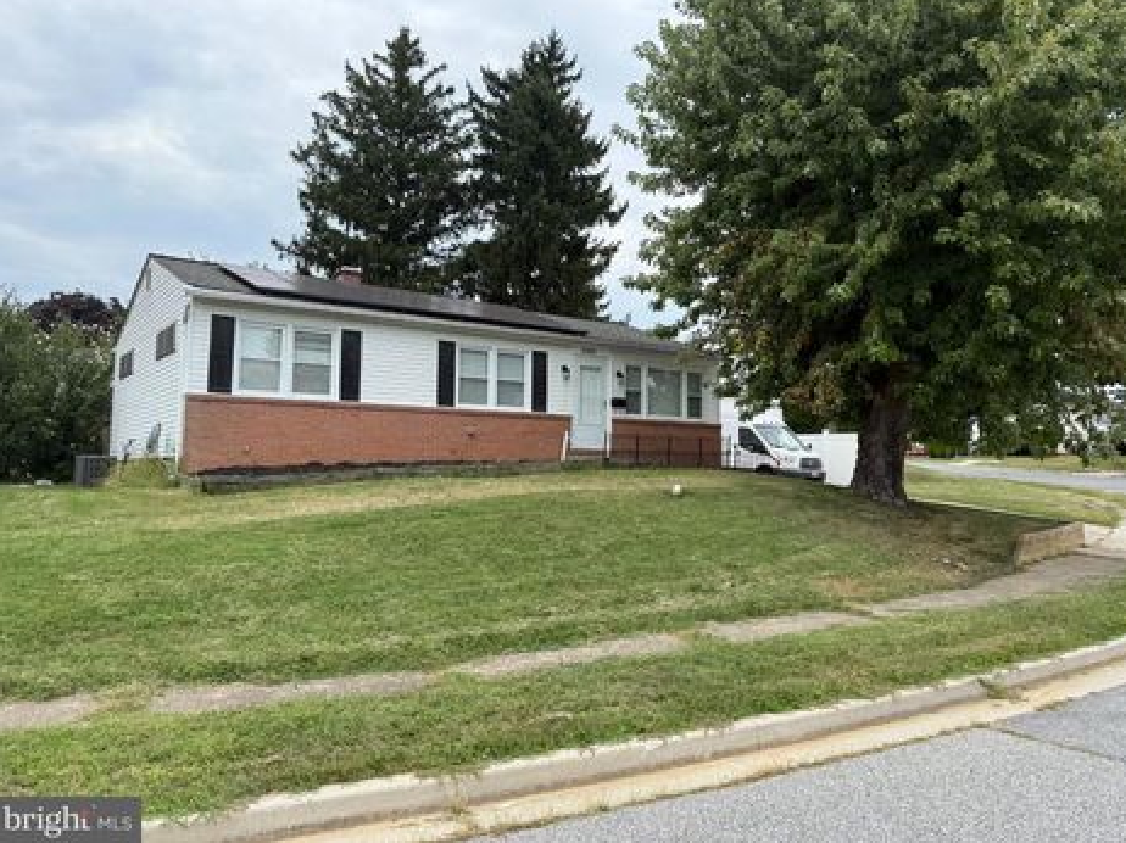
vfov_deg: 53.0
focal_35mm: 26
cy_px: 389
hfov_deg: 67.3
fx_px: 845
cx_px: 602
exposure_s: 1/2169
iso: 80
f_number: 1.78
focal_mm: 6.76
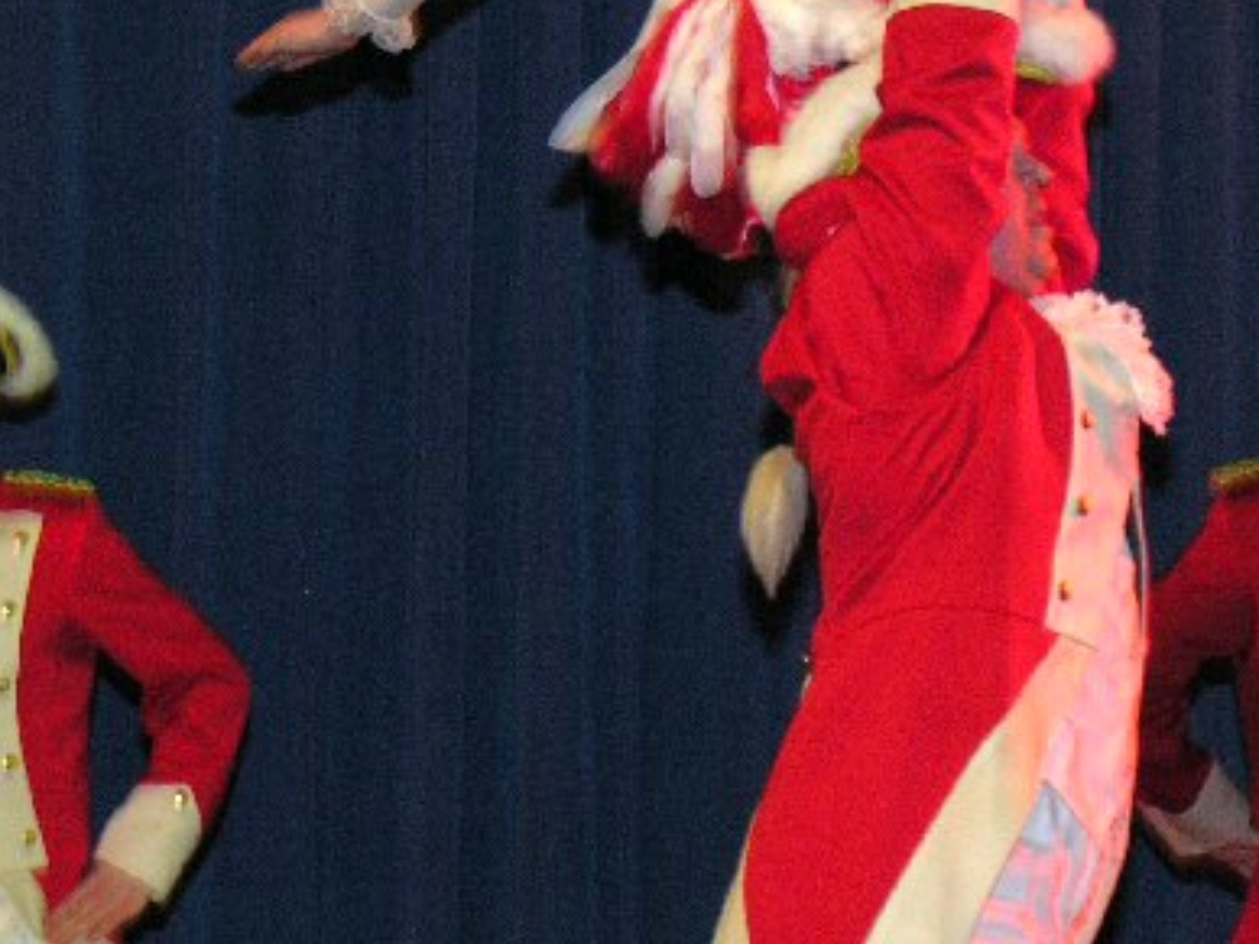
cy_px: 308
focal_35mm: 194
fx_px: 7056
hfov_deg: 10.2
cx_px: 763
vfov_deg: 7.7
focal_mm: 24
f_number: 4
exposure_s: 1/60.1
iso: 200
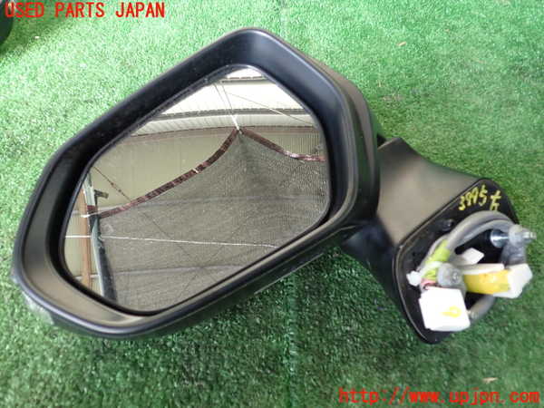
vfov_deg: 46.8
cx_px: 272
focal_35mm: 30
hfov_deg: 60.0
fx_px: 471
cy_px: 204
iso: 200
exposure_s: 1/60
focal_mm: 5.4
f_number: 2.3
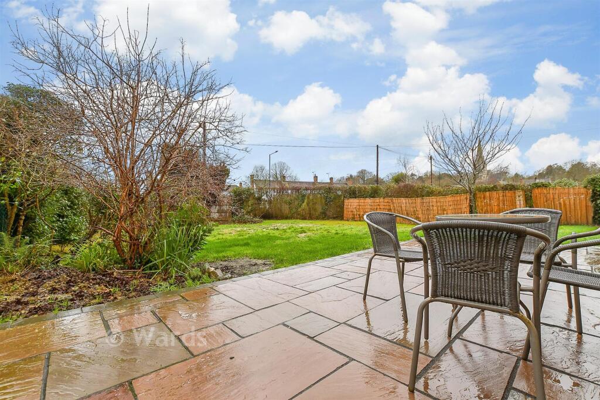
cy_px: 200
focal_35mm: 25
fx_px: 417
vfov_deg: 51.3
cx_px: 300
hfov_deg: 71.5
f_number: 8
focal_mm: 17
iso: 160
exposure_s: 1/30
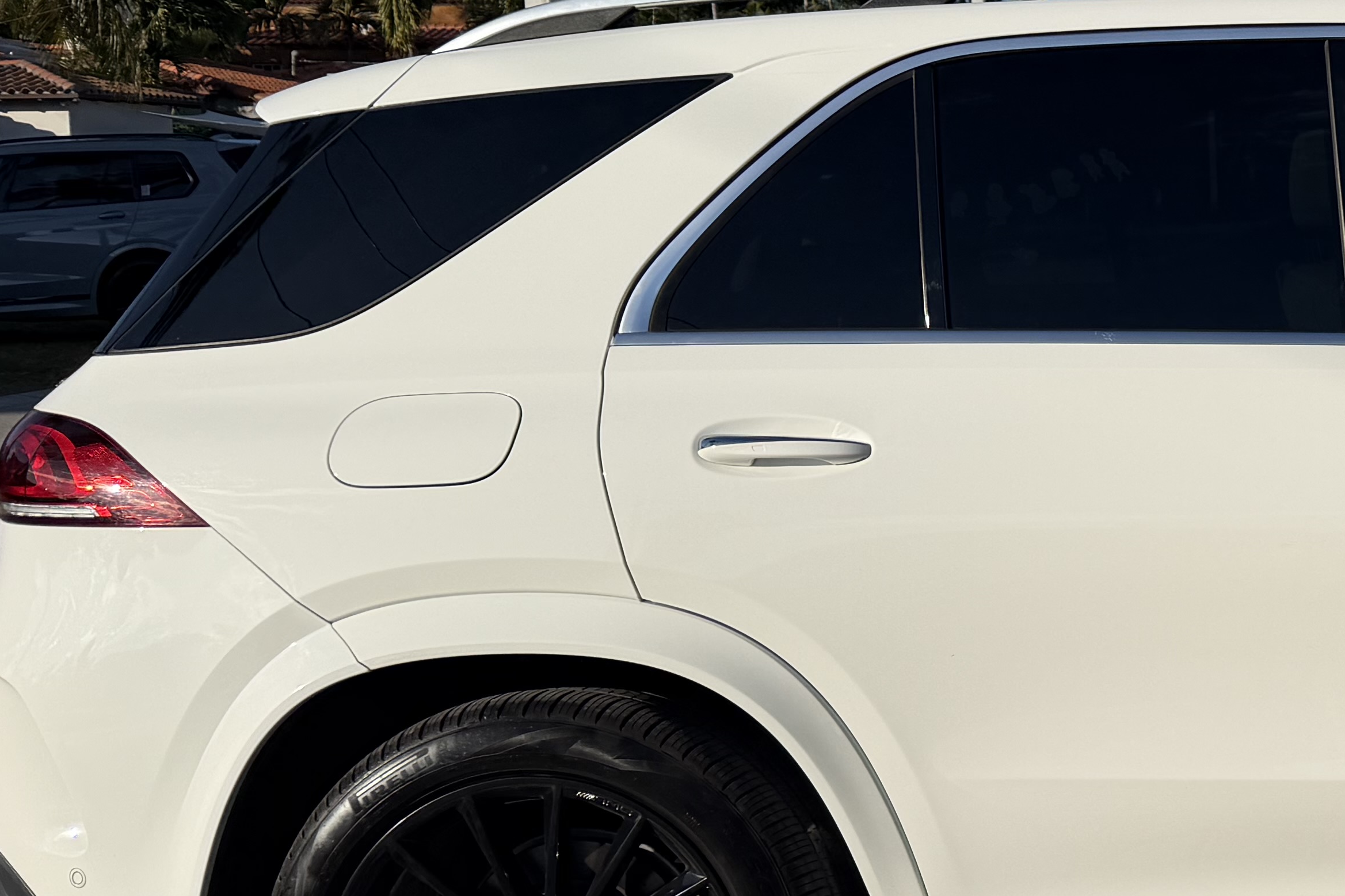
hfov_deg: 28.9
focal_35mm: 61
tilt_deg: -5.5
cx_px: 1568
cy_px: 385
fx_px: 2279
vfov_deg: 22.2
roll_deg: +0.6
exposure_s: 1/10309
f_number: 1.78
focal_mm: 6.76
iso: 80
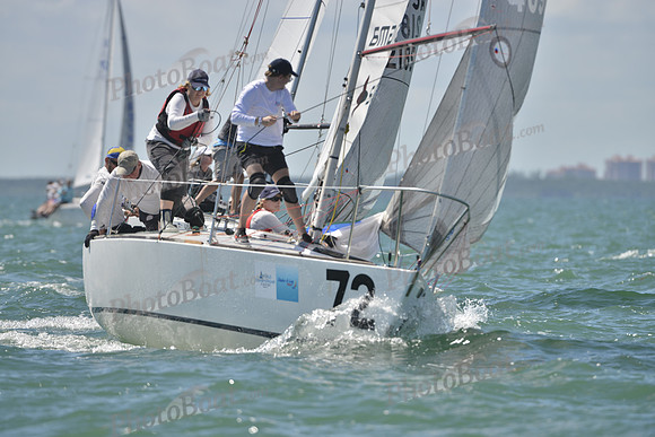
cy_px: 218
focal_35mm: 400
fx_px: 7279
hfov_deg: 5.2
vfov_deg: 3.4
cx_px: 328
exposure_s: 1/1250
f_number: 6.3
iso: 200
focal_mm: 400
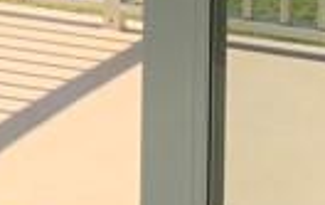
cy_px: -393
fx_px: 2112
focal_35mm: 238
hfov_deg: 8.8
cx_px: 17
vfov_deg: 5.3
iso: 16
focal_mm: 3
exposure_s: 1/898
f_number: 1.8
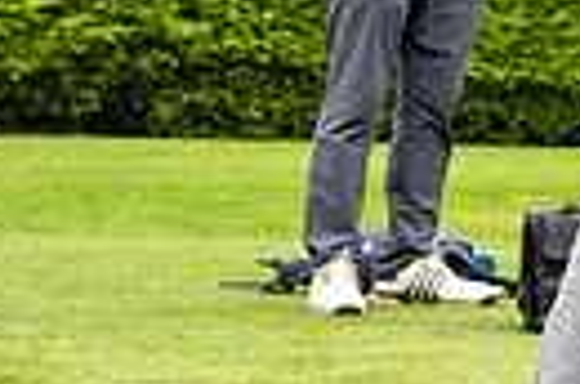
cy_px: -297
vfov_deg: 6.0
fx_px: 3568
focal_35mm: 222
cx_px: 1162
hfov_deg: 8.8
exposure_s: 1/1000
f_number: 4
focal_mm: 46
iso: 1000
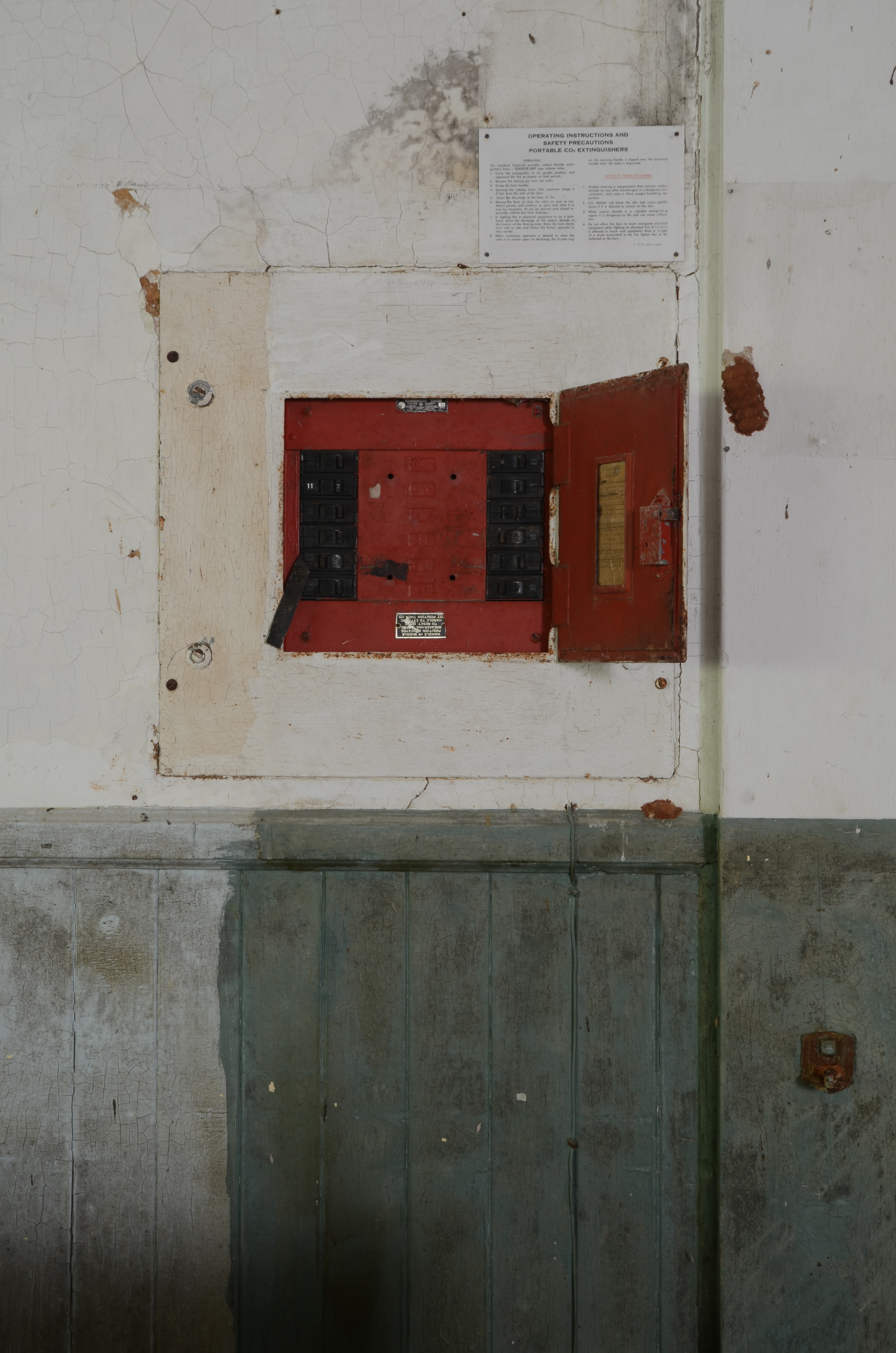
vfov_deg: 28.1
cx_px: 448
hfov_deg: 18.8
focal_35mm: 72
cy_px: 676
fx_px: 2700
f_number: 10
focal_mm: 48
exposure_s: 5
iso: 100
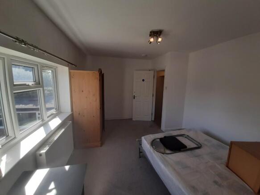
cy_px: 98
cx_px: 130
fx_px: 98
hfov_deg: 106.2
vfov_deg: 89.9
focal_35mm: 13
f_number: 2.2
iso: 40
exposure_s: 1/108
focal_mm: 1.42
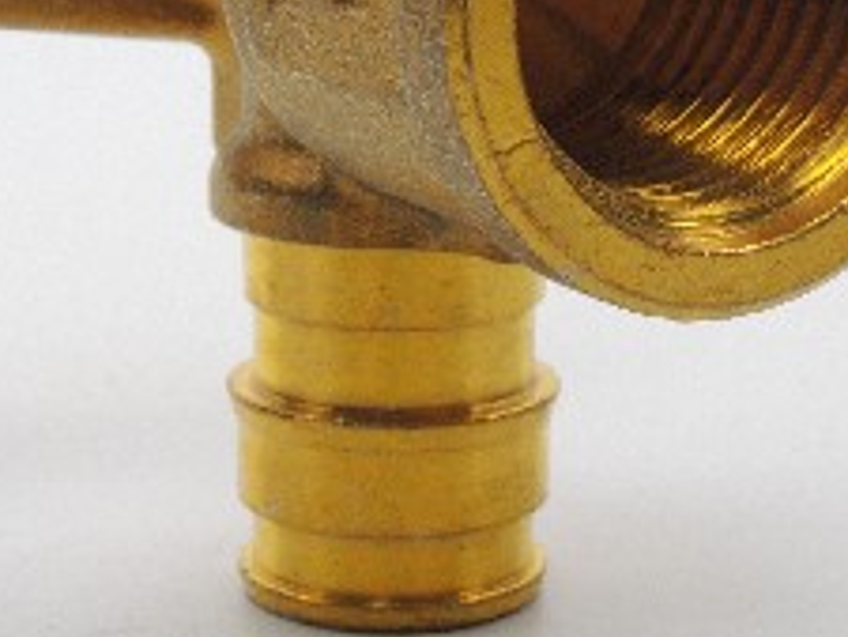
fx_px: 3480
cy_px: 60
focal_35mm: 142
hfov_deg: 13.9
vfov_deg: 10.4
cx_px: 460
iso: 200
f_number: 7.1
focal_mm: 11
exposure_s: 1/250
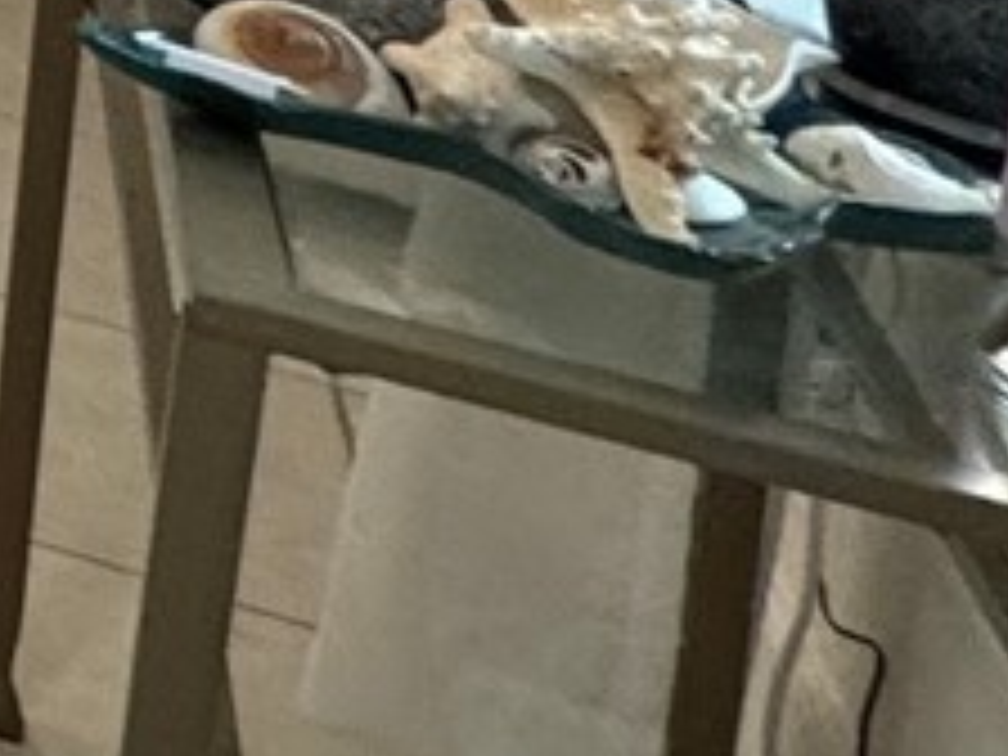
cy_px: -968
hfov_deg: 10.2
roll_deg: -1.4
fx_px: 2912
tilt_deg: -7.0
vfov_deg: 12.2
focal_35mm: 100
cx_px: -2349
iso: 250
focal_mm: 2.22
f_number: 2.2
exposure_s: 1/120
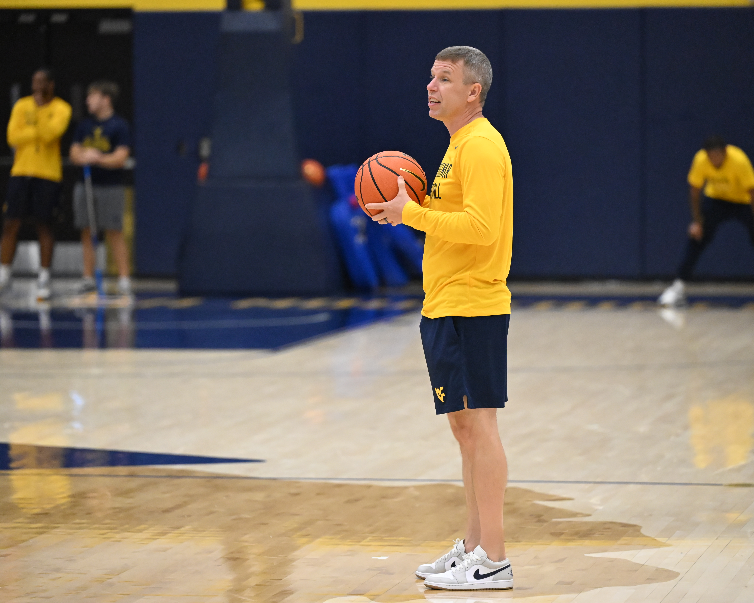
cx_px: 400
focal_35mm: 186
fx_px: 4151
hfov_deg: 10.4
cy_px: 302
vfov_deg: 8.3
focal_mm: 165
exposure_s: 1/2500
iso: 10000
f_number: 3.2
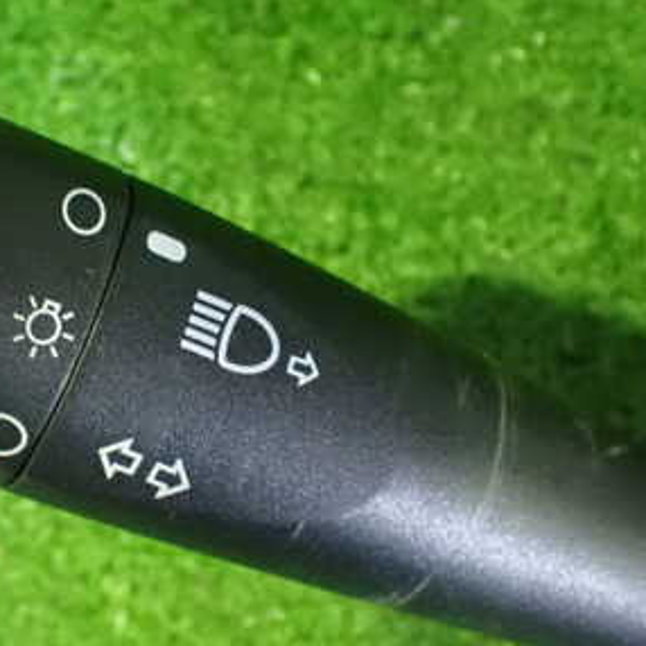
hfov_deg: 22.5
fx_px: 1605
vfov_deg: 22.8
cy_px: 341
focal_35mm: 76
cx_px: 149
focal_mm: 7.31
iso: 1600
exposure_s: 1/25
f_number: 2.8
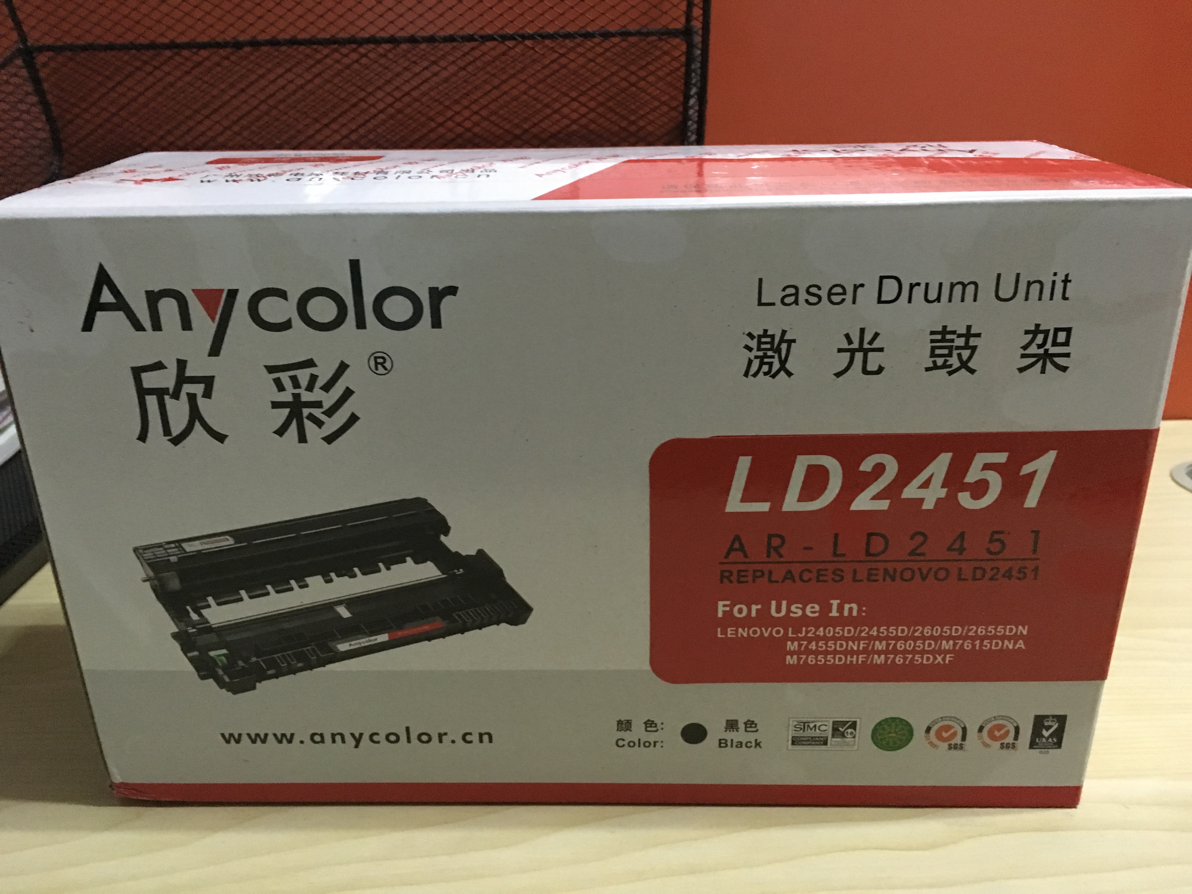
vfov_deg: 48.2
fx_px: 999
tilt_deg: -20.8
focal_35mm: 29
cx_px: 596
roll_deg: +1.1
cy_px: 447
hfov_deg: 61.7
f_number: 2.2
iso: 250
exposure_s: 1/17
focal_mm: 4.15
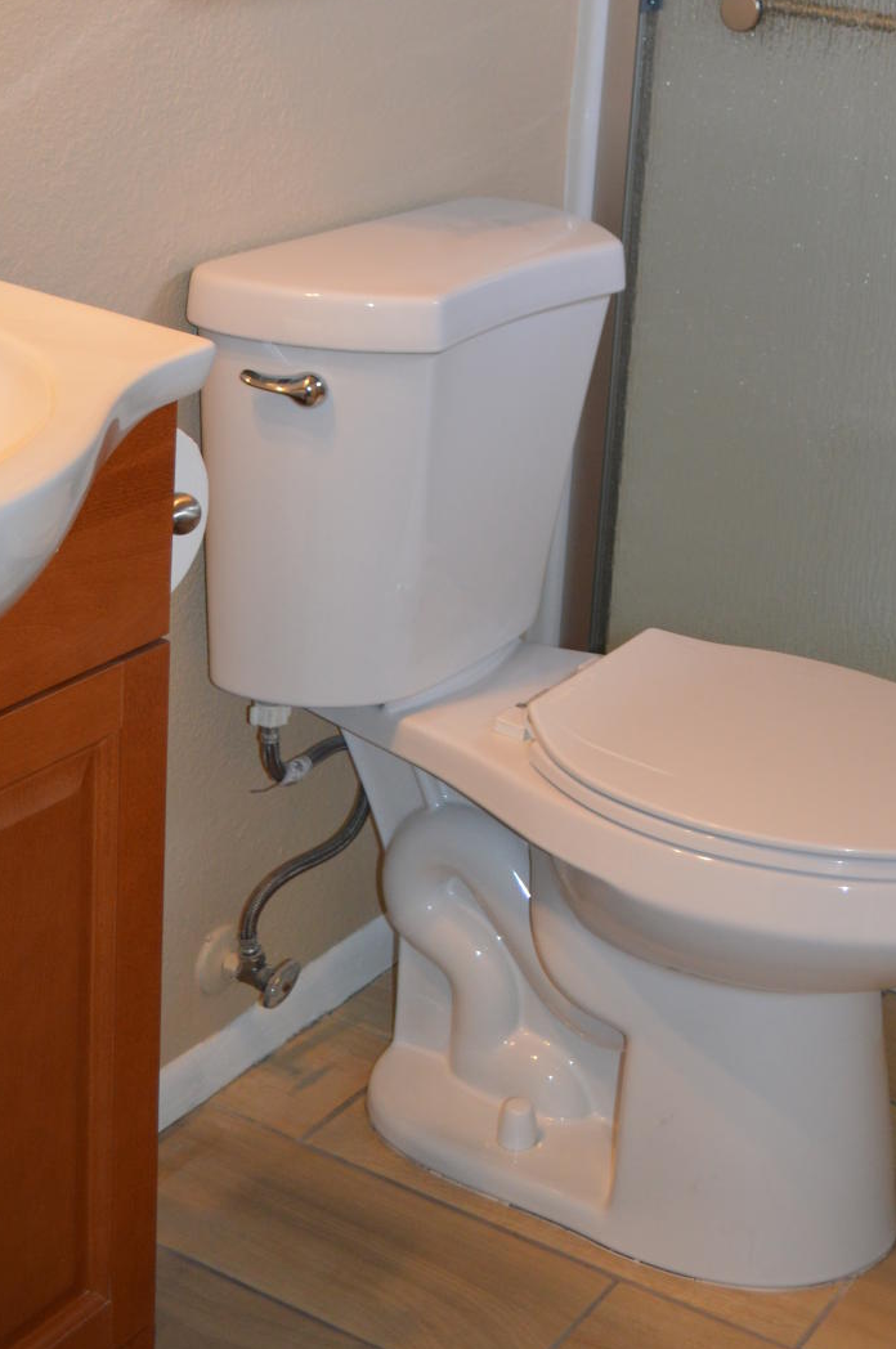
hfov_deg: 21.1
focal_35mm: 63
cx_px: 787
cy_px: 180
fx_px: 2358
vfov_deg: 30.7
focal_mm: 22
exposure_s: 1/60
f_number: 3.8
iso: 450
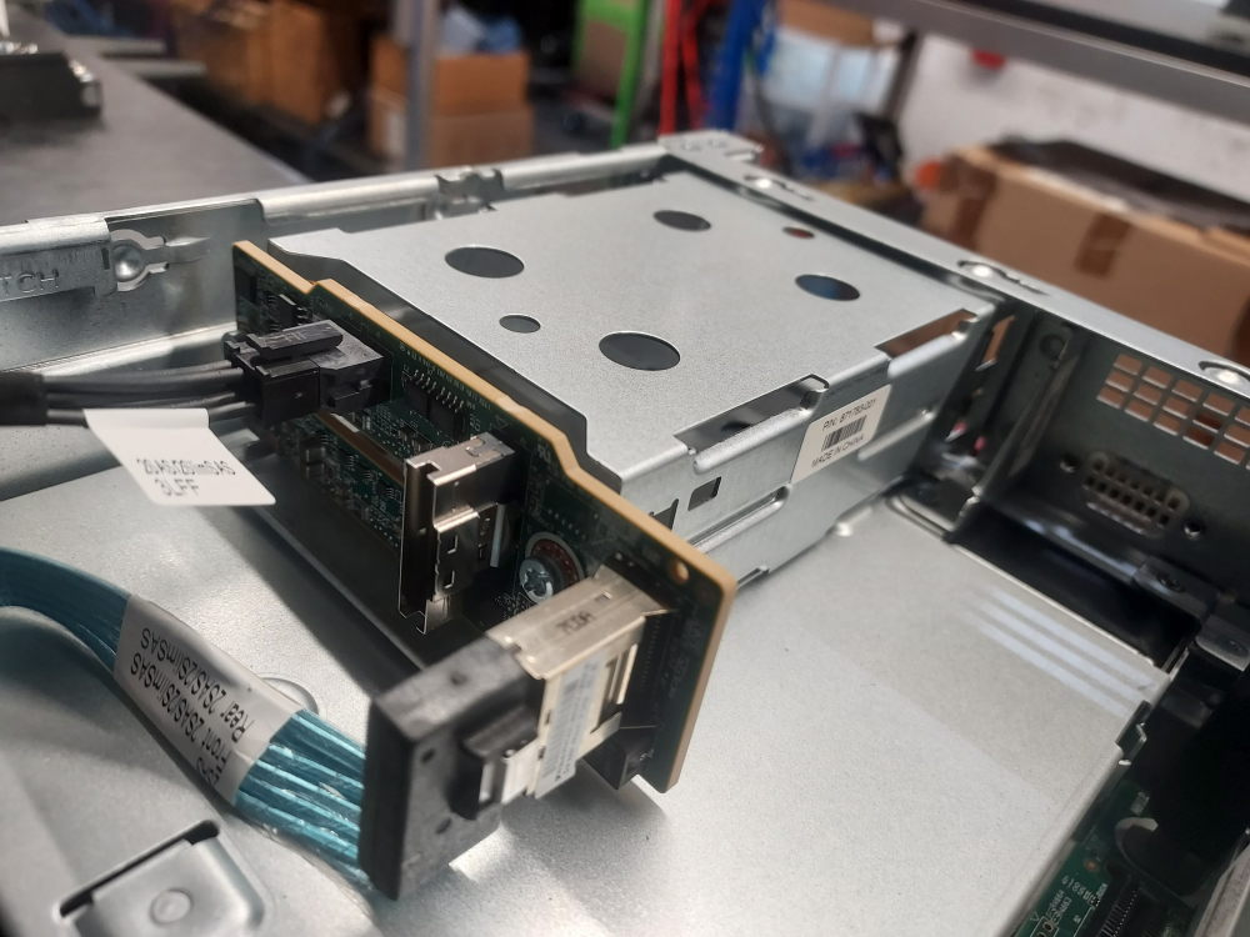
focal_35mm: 24
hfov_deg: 71.6
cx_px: 625
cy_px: 468
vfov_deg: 56.8
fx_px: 867
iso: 100
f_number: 1.8
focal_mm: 4.6
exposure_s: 1/50
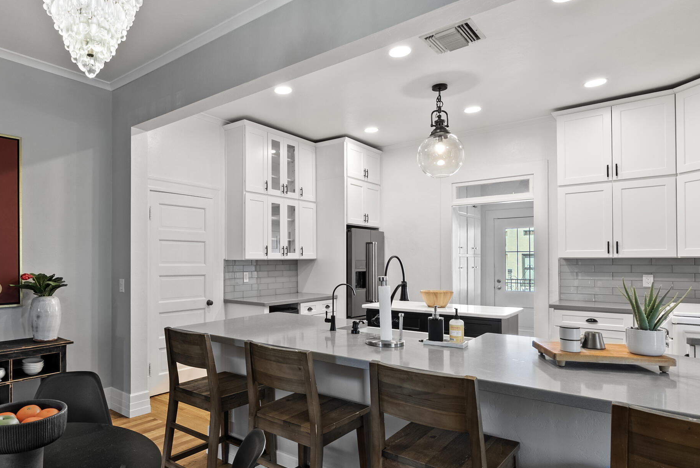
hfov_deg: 76.9
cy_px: 258
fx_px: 428
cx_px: 256
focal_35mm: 22
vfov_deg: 57.2
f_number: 8
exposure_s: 2
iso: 200
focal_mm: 16
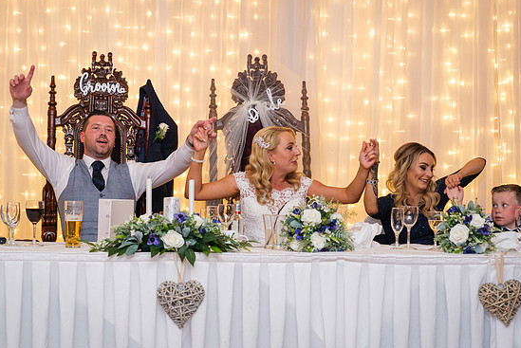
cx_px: 253
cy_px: 188
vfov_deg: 17.3
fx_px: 1144
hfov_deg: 25.7
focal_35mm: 79
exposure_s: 1/160
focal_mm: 45.5
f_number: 3.6
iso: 1250
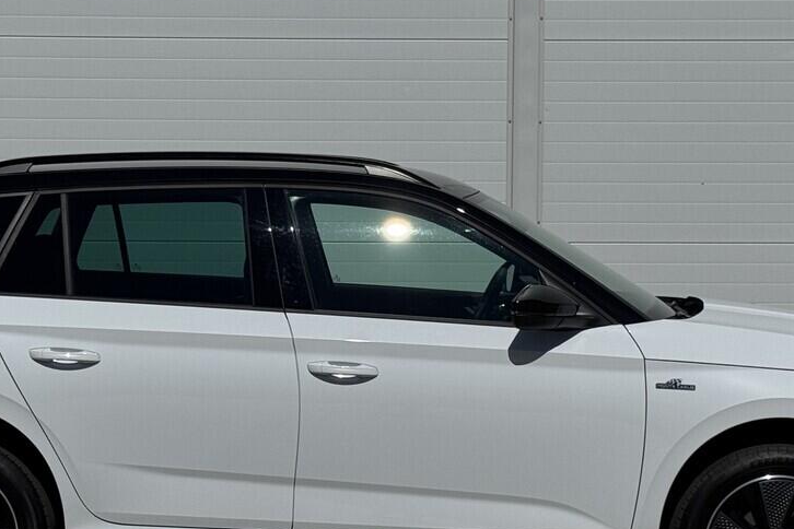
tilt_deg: -4.6
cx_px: 375
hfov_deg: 20.6
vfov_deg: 13.8
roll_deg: -0.6
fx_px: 2183
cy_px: 364
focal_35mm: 99
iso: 64
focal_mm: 6.76
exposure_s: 1/15385
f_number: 1.78
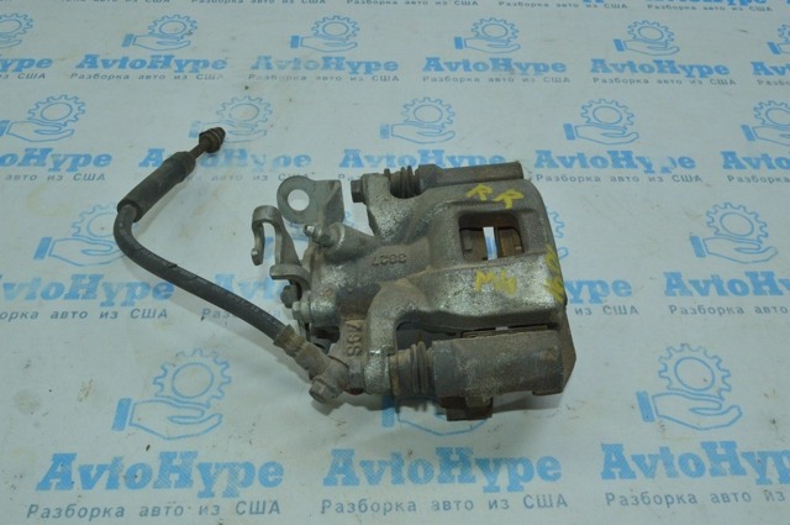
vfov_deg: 39.9
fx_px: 723
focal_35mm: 33
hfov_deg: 57.3
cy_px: 262
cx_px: 395
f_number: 16
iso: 1100
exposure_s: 1/40
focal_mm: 22
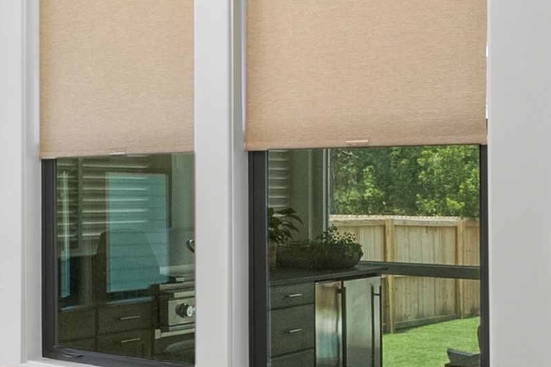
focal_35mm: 63
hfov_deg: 30.3
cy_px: 179
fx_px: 964
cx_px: 41
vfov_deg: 21.6
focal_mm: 12
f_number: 7.1
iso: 500
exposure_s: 1/4
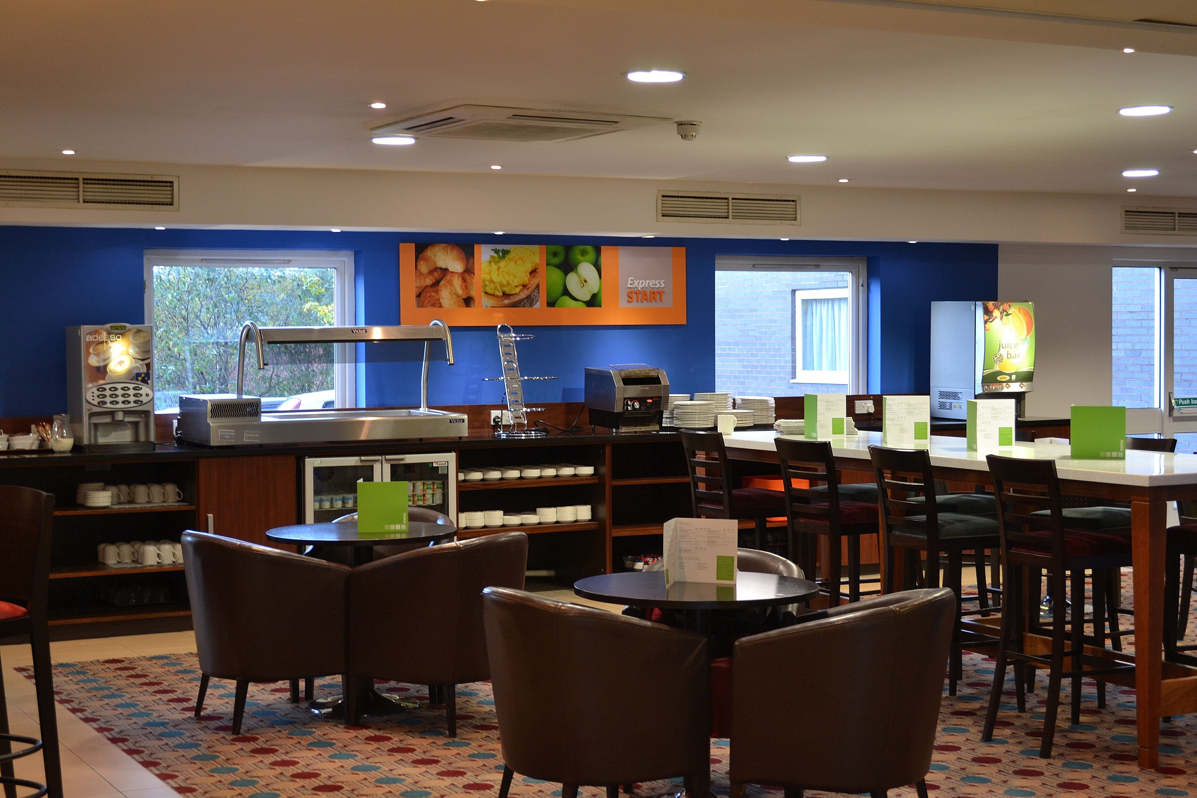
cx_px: 598
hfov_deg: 35.1
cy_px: 399
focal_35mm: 57
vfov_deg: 23.8
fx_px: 1895
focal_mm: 38
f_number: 5
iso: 500
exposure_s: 1/15
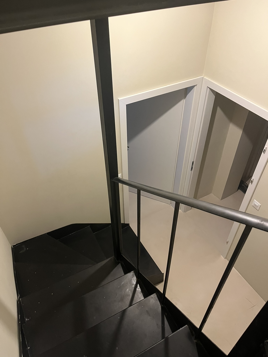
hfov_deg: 53.1
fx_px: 268
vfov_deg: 67.3
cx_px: 134
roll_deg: +1.2
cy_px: 178
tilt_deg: -43.5
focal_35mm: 26
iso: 400
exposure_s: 1/50
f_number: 1.6
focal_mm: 5.1
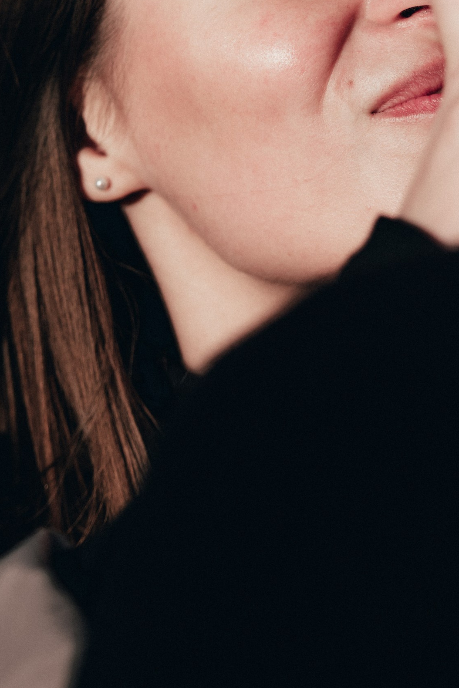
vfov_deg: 6.3
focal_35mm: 328
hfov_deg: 4.2
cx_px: 246
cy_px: 34
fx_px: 6270
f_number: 2.8
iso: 500
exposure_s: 1/8000
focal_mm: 135
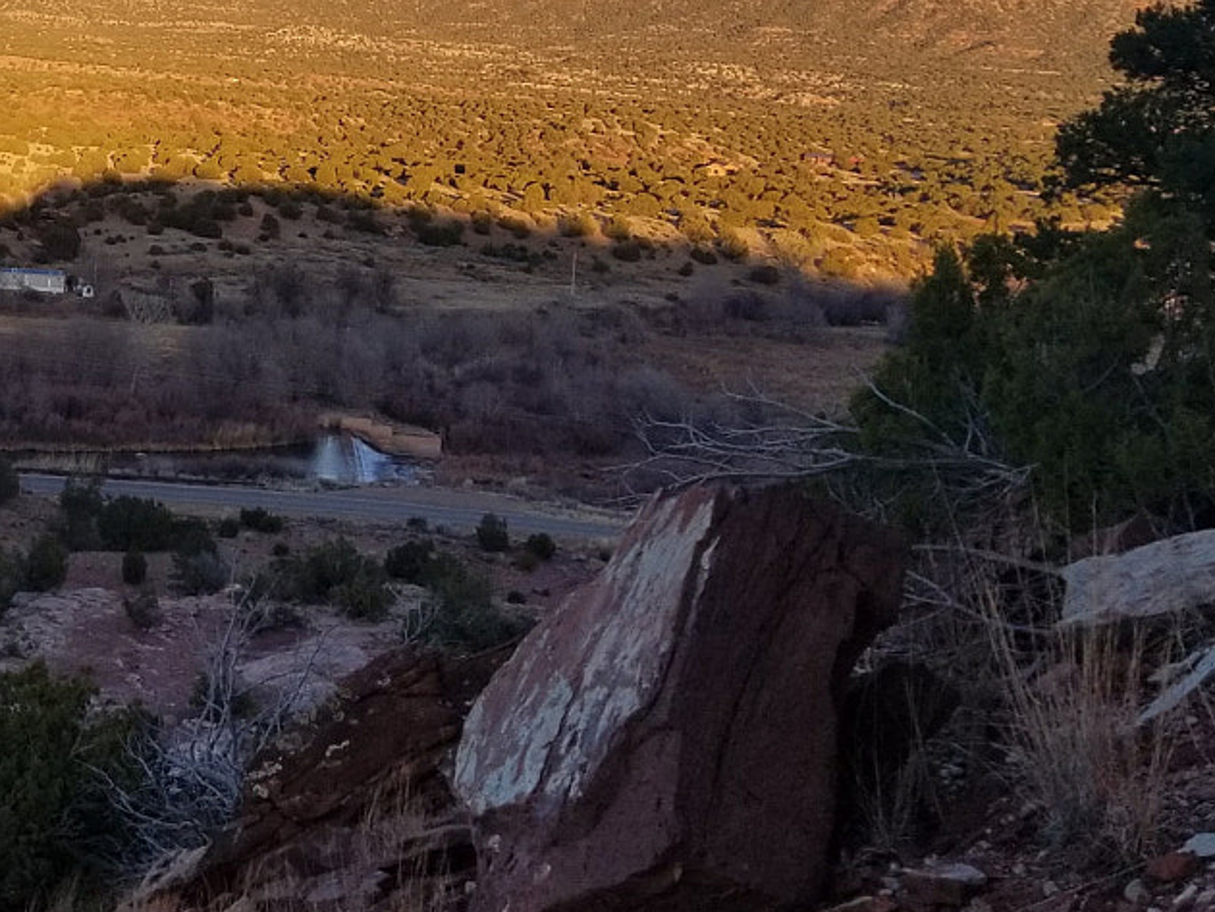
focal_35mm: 66
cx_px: -23
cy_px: 133
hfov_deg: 27.5
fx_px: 2317
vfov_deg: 21.9
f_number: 1.7
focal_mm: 4.25
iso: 50
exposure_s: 1/704
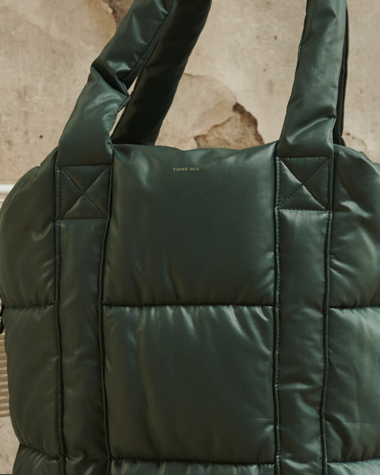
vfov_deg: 15.4
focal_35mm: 125
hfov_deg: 12.3
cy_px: 262
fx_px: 1757
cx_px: 270
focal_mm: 50
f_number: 9
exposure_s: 1/160
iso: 3200
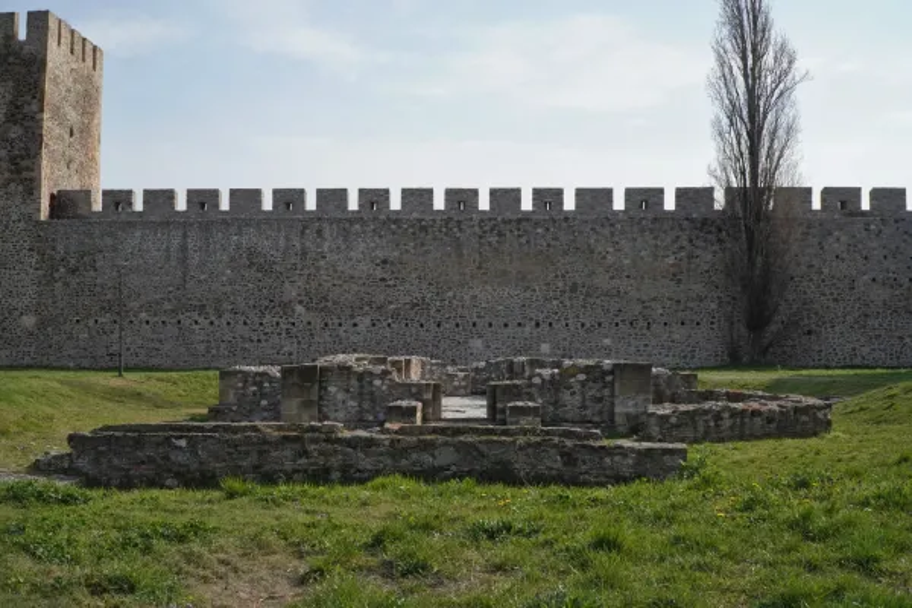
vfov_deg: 33.0
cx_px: 456
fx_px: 1026
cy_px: 304
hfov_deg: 47.9
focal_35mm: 40
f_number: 14
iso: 320
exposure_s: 1/250
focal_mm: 27
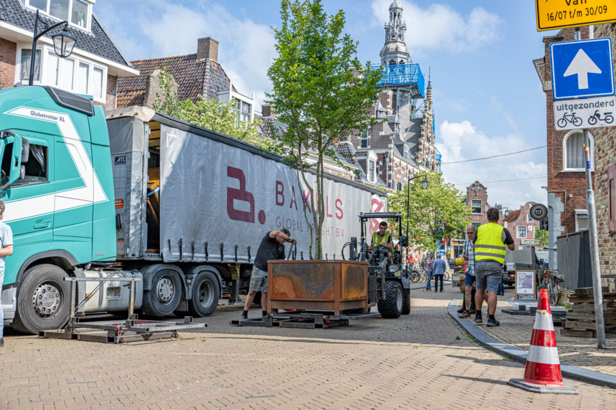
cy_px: 205
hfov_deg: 54.4
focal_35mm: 35
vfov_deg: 37.9
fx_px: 599
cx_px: 308
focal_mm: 35
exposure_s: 1/500
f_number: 4
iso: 100
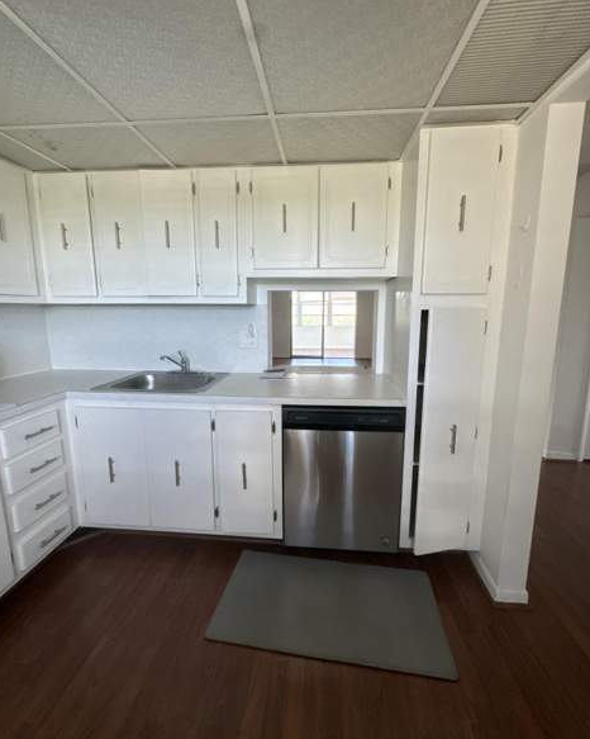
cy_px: 363
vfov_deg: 96.8
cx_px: 298
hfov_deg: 84.0
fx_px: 328
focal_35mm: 15
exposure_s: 1/99
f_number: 2.2
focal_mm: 2.22
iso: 250
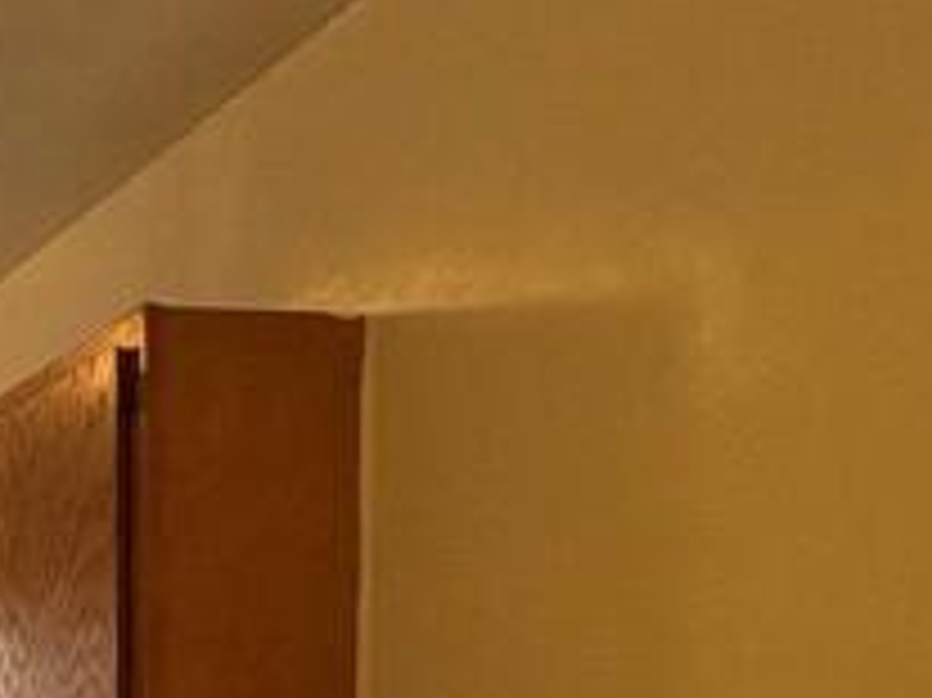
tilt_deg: -4.8
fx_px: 1749
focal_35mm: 65
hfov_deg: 23.4
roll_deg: +1.3
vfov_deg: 19.4
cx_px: -500
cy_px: 1076
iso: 320
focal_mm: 2.22
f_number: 2.2
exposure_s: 1/120
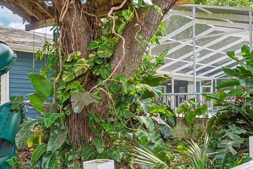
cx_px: 131
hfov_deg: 50.7
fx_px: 267
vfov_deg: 34.8
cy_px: 106
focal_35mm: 38
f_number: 8
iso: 100
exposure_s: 1/45
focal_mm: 10
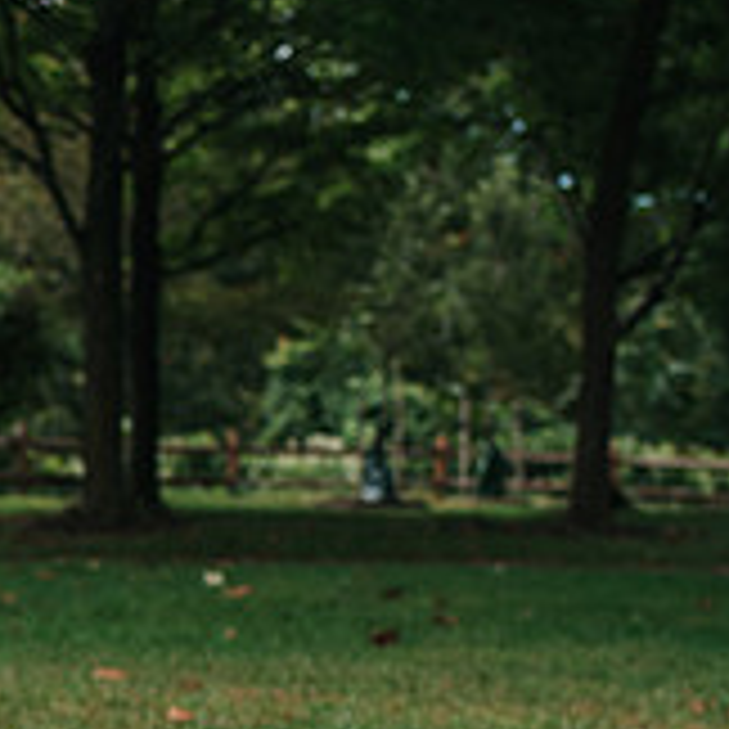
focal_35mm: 110
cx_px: -324
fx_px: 2621
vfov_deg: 15.4
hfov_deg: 14.8
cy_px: 803
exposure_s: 1/640
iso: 900
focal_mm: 35
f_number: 3.2
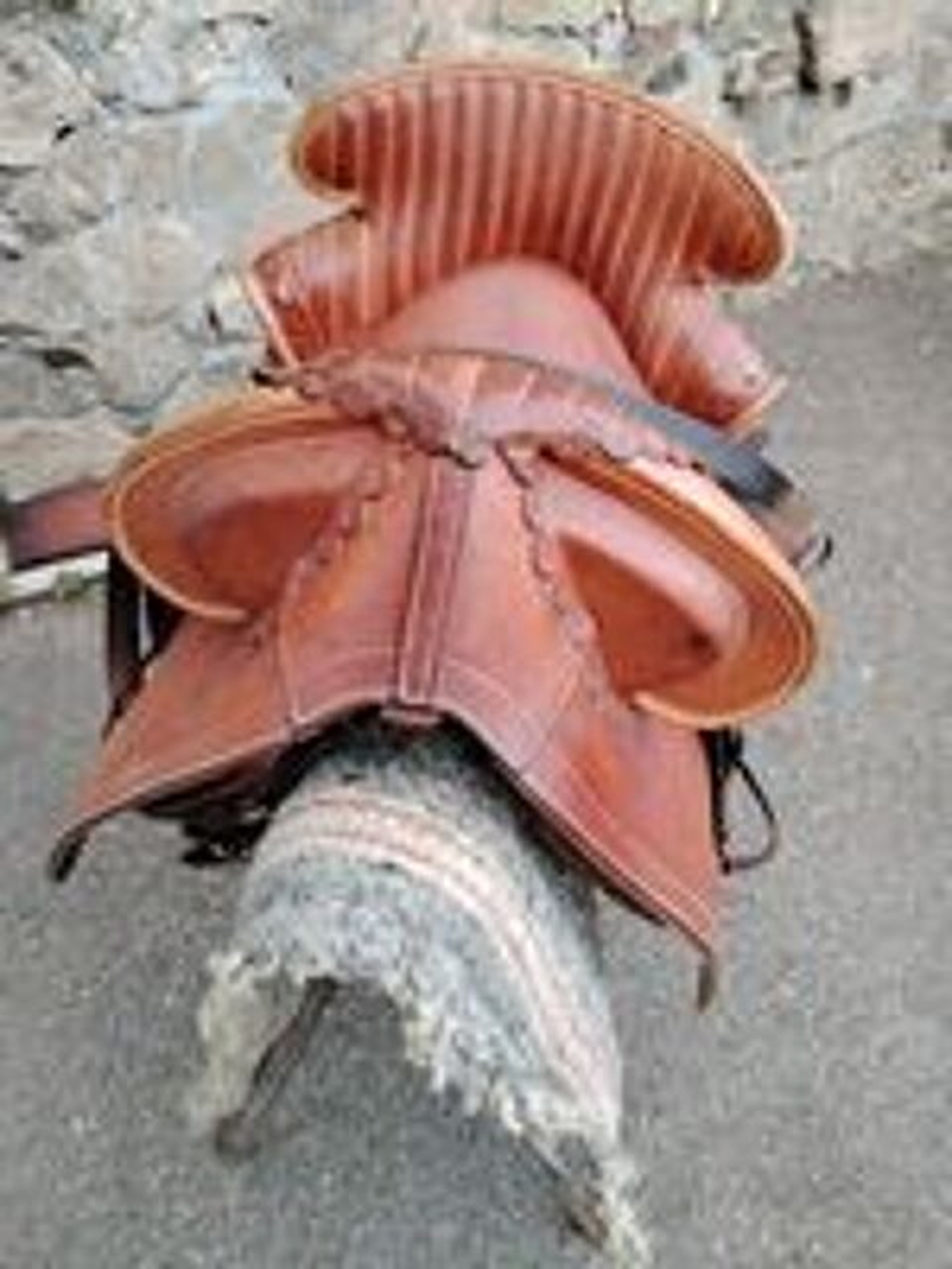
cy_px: 634
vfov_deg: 67.3
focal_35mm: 26
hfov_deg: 53.1
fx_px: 953
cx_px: 476
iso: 283
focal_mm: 4.25
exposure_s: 1/100
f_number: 1.8
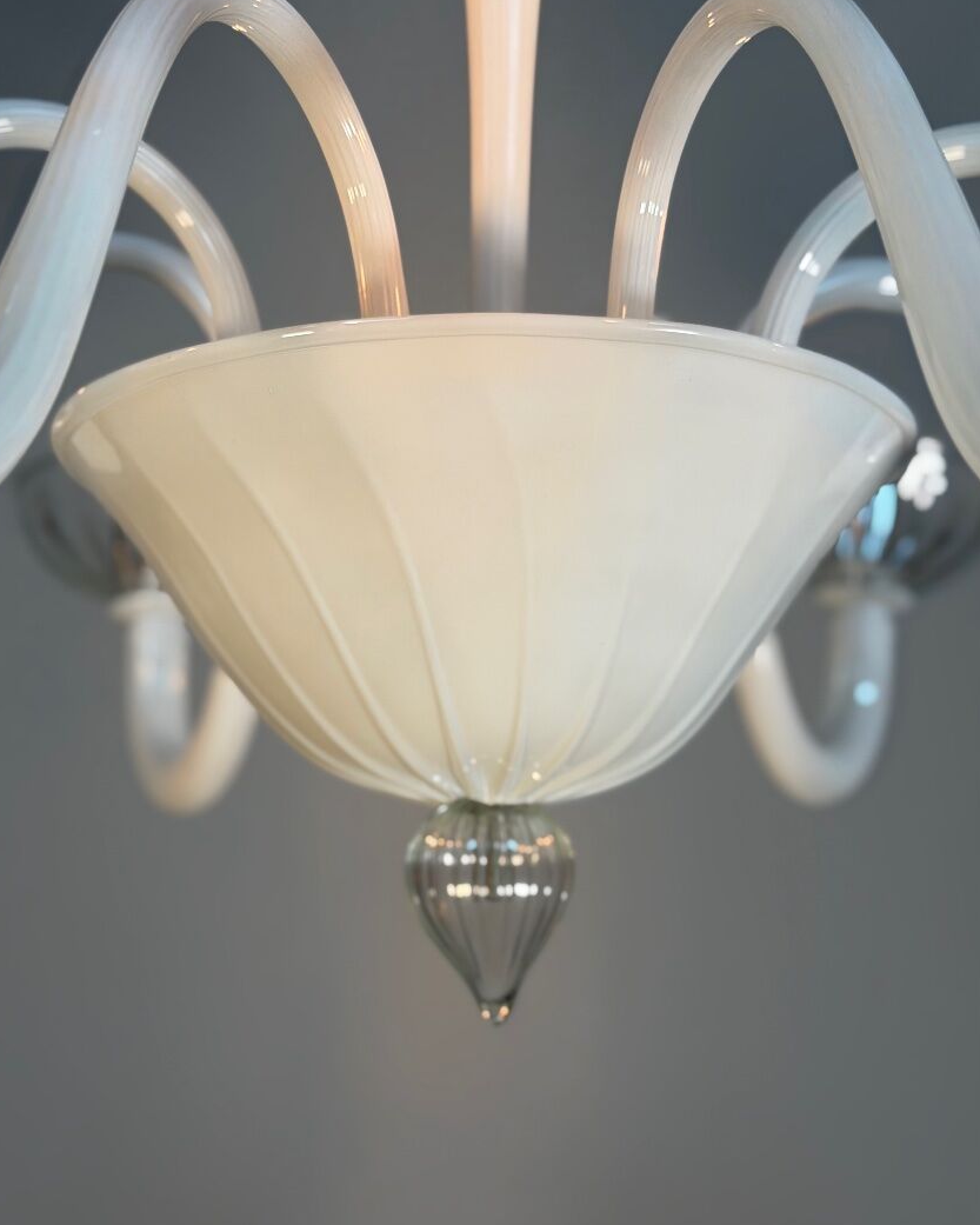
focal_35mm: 54
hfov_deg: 28.1
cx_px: 460
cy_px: 620
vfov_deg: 34.7
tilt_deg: +12.4
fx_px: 1957
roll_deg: -1.2
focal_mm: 6.76
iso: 50
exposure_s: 1/100
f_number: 1.78
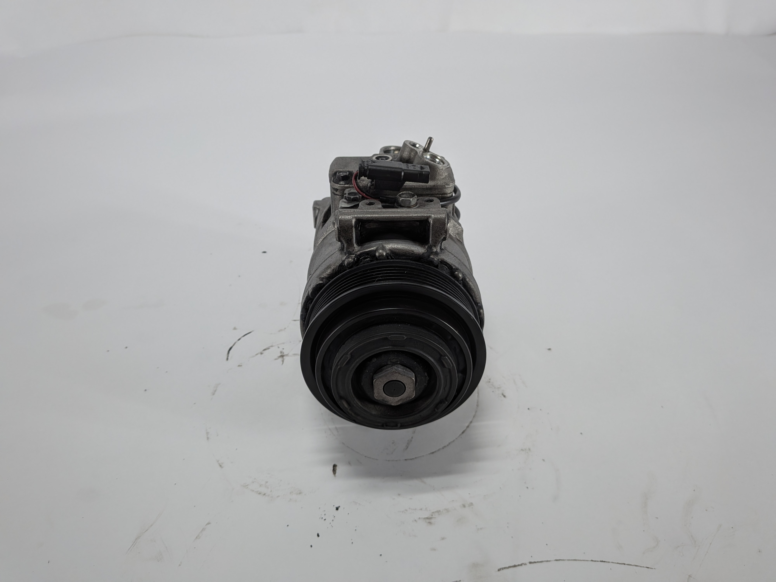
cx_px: 388
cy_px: 291
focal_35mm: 24
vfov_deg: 56.8
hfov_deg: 71.6
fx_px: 538
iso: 39
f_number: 1.7
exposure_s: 1/514
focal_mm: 4.53
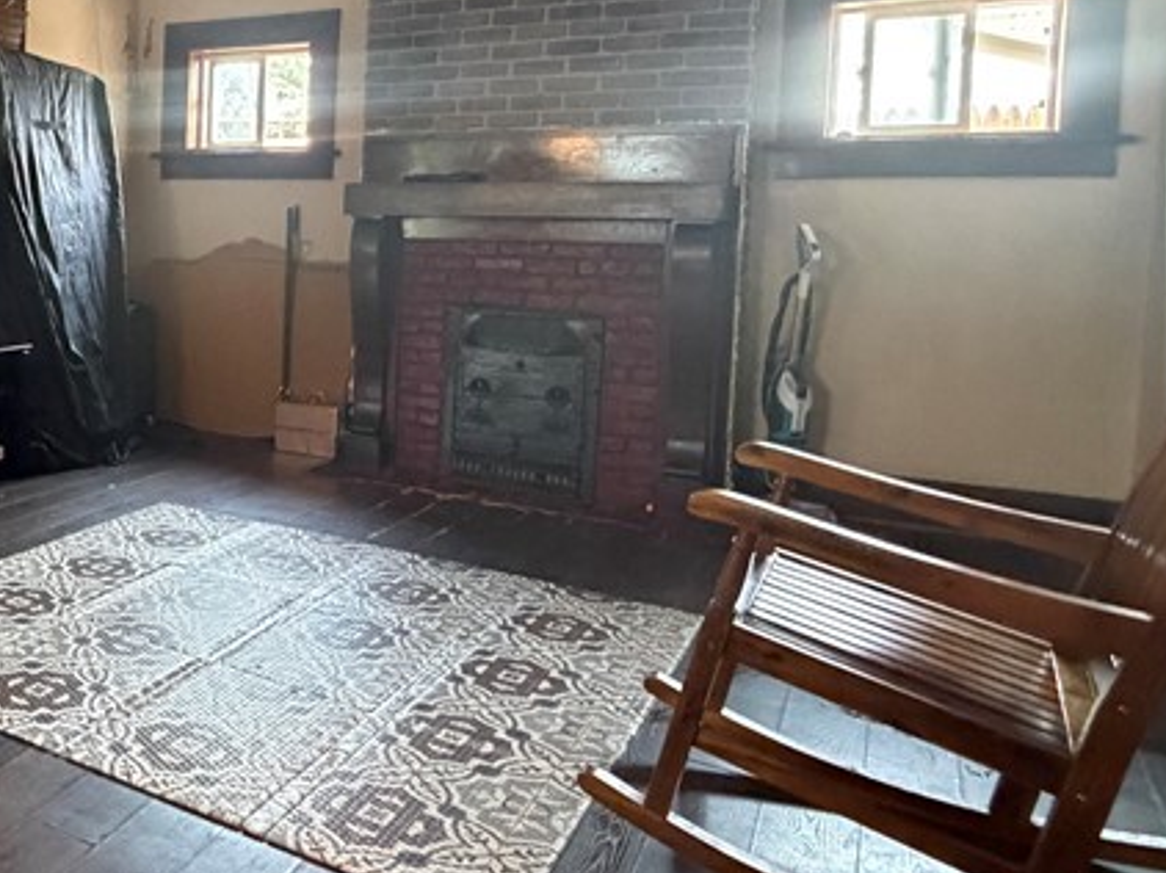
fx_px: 1145
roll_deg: -0.5
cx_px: 41
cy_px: 274
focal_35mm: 34
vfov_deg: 41.1
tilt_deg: -3.2
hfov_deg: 46.6
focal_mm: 2.22
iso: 800
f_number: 2.2
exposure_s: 1/60
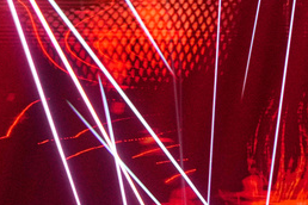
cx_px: 346
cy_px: 138
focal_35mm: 663
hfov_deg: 3.1
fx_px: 5672
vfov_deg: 2.1
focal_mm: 167
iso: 1600
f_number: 2.8
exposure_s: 1/500
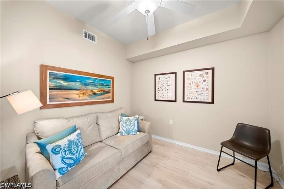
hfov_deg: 112.6
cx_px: 142
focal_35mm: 12
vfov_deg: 90.0
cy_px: 94
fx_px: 95
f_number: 11
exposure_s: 1/5
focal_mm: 12
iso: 2000
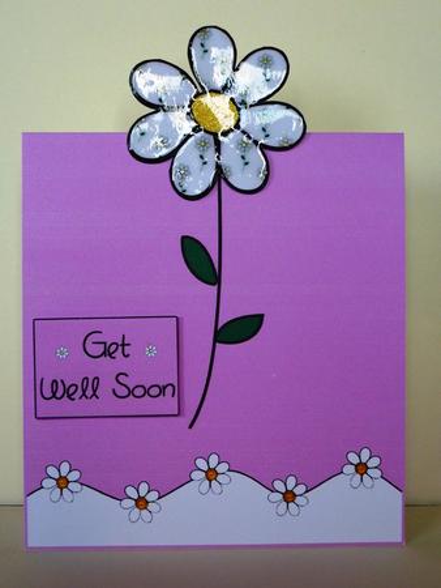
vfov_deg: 30.7
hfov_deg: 23.3
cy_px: 294
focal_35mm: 63
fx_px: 1069
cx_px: 220
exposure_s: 1/20
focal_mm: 10.3
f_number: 4
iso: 400
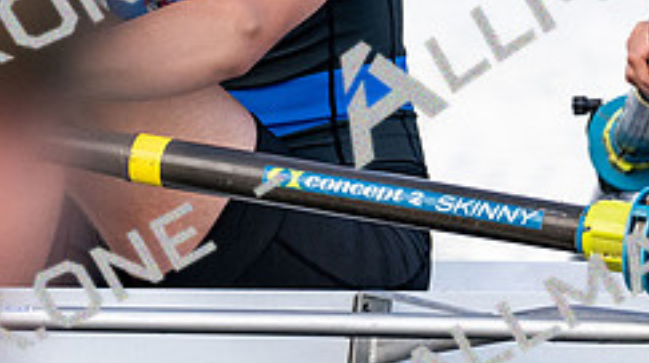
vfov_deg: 0.8
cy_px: -84
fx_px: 25851
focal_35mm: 1504
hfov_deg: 1.4
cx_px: 112
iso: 900
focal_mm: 400
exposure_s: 1/2500
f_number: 4.5
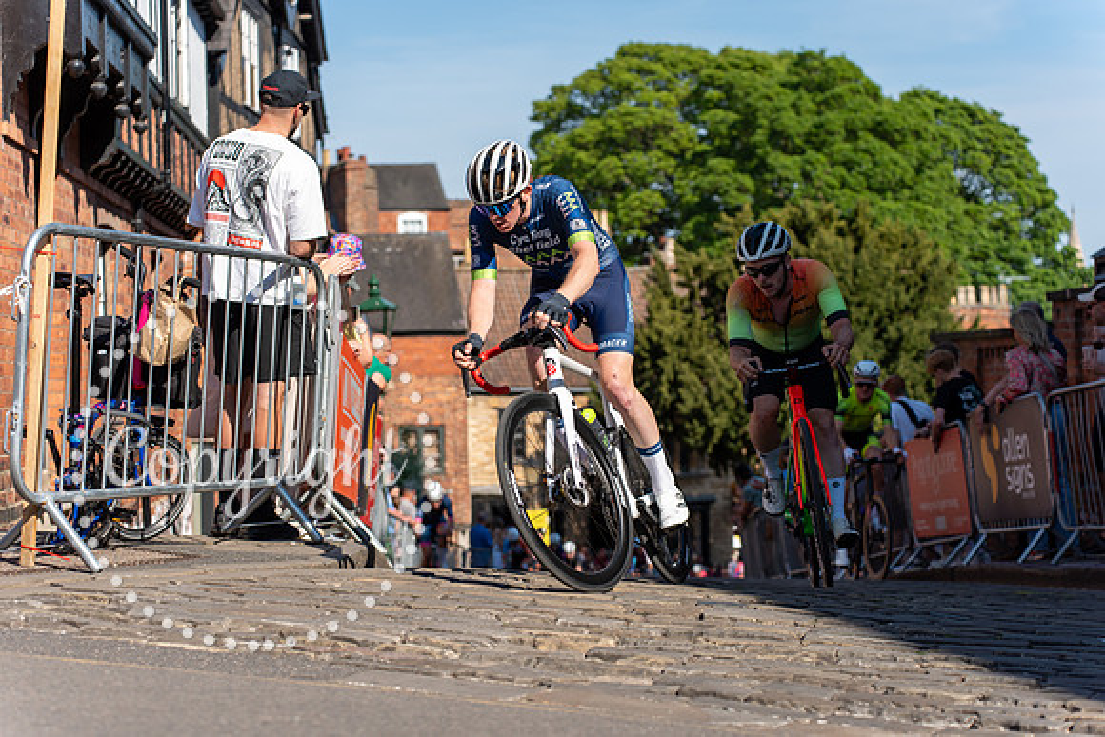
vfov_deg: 18.7
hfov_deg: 27.7
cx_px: 552
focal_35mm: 73
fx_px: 2241
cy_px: 368
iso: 100
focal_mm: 73
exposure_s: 1/1000
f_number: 3.5
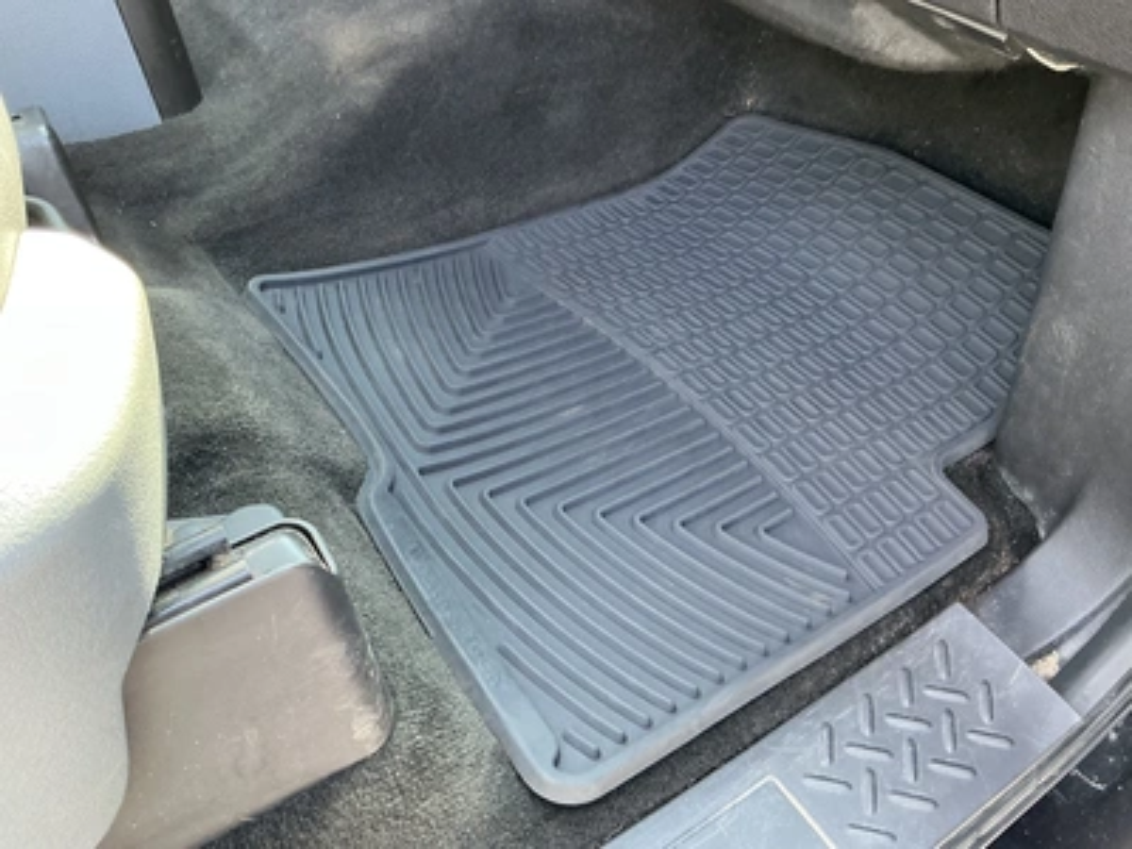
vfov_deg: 49.7
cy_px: 424
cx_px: 566
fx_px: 916
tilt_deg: -42.7
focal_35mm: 28
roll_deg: -1.9
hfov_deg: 63.4
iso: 80
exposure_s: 1/60
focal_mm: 3
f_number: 1.8
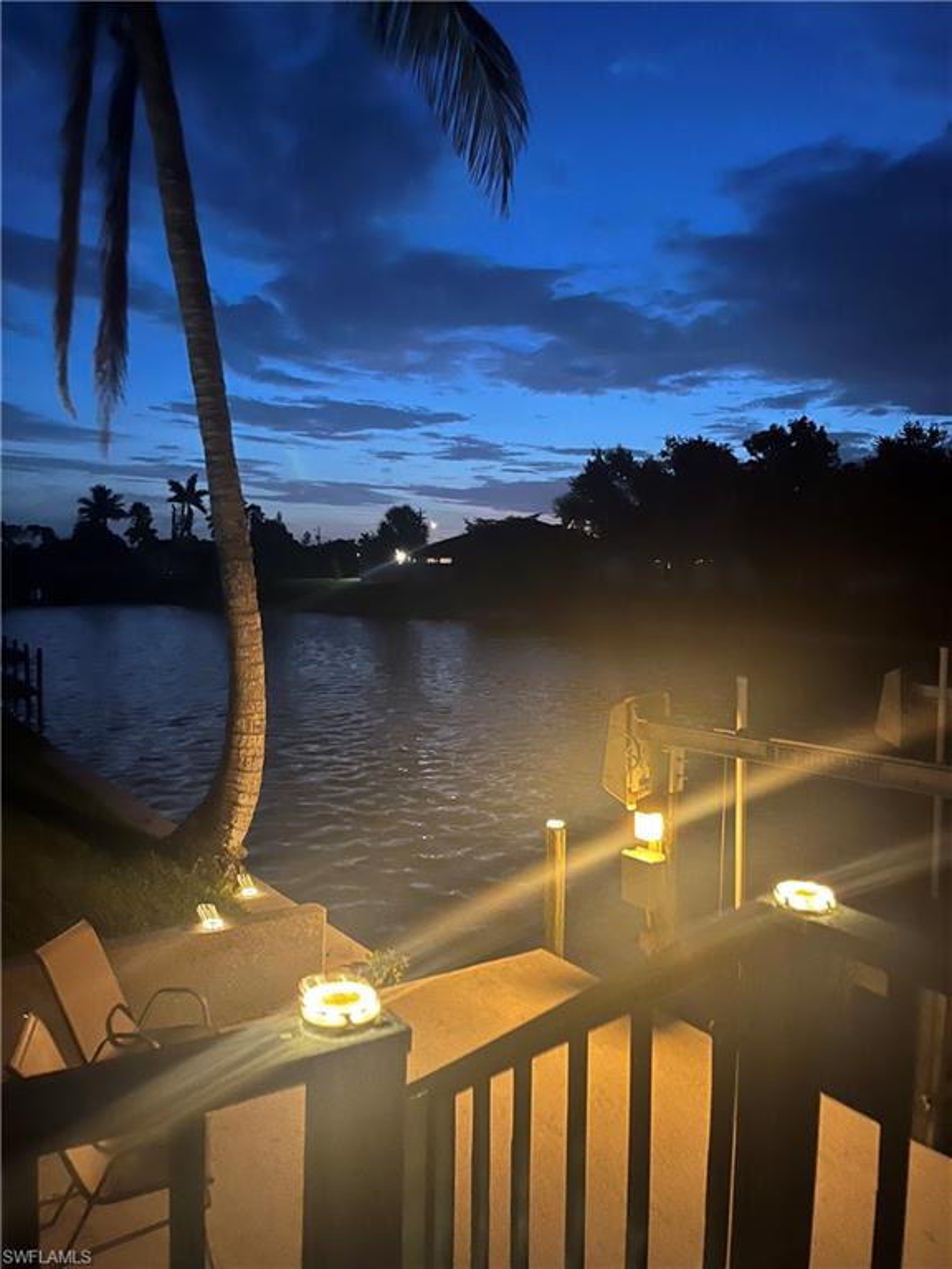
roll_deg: -0.2
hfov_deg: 53.1
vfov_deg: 67.3
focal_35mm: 26
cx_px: 476
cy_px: 634
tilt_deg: -3.3
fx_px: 953
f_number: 1.6
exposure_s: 1/15
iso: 640
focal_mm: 5.1
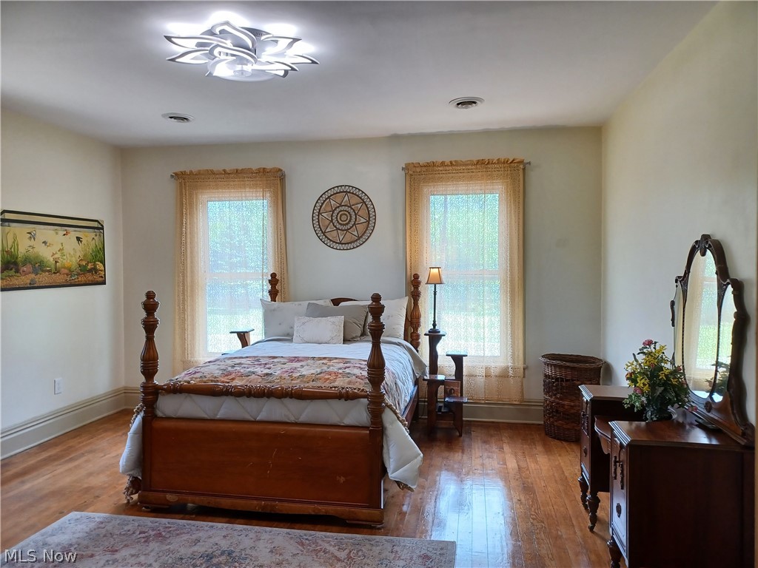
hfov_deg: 69.4
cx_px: 379
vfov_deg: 54.9
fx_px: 547
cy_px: 284
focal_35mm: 25
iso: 250
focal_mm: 4.6
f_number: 1.8
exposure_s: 1/60
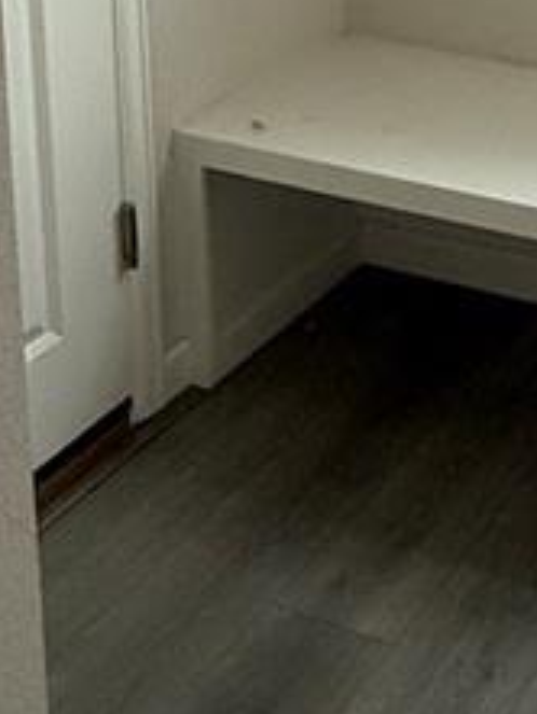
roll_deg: -1.2
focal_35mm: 76
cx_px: 673
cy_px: -258
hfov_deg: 18.2
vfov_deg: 22.4
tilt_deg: -8.3
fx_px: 1570
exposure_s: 1/99
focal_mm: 2.22
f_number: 2.2
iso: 200
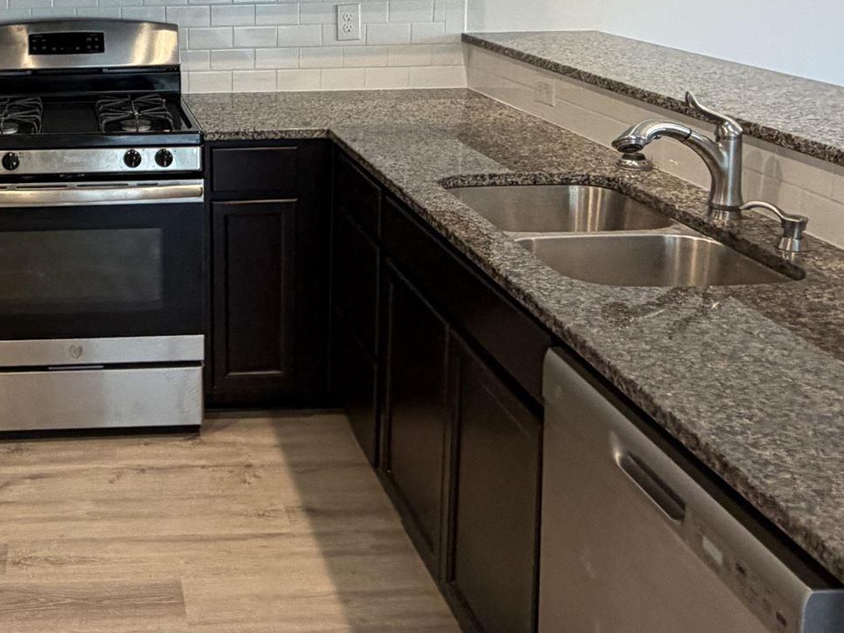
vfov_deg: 31.7
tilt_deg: -8.9
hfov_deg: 39.8
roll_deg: +2.4
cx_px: 86
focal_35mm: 44
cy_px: 91
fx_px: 1073
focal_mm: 2.22
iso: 200
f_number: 2.2
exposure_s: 1/60
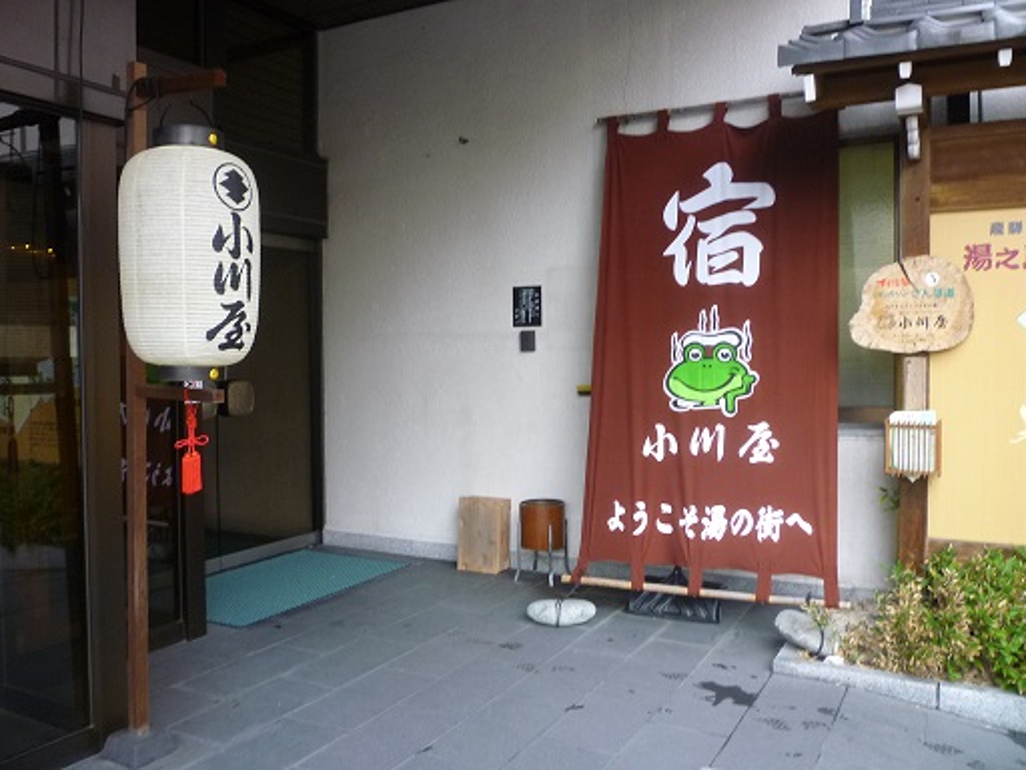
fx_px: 860
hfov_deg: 61.7
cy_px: 385
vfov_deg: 48.2
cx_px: 513
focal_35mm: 29
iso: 200
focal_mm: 5.2
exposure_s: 1/30
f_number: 3.3
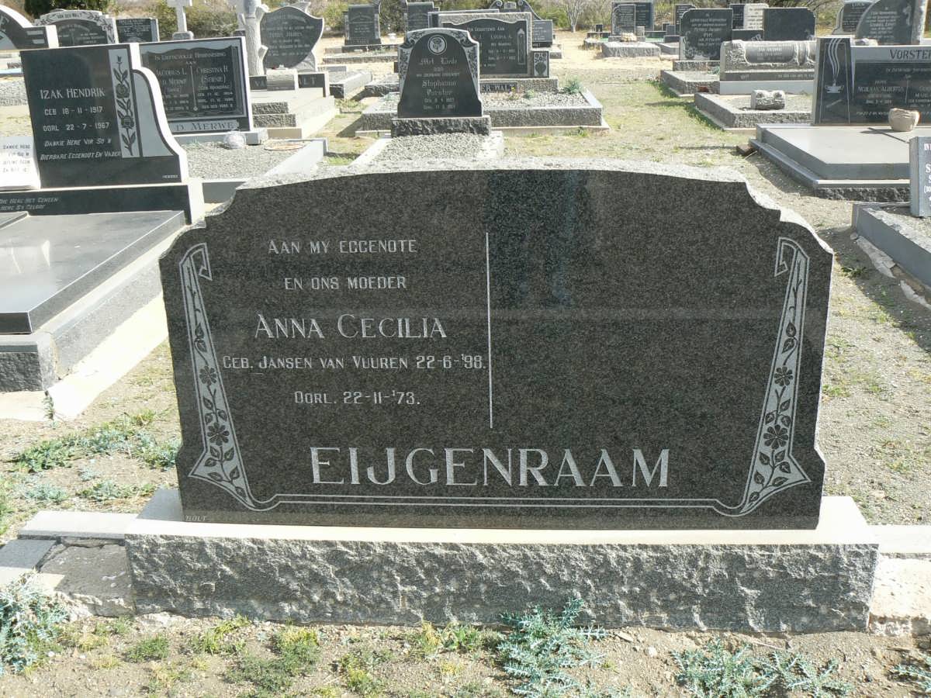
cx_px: 466
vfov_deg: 39.7
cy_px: 349
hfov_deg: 51.4
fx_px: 968
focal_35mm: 36
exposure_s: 1/200
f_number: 5.6
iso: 80
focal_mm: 6
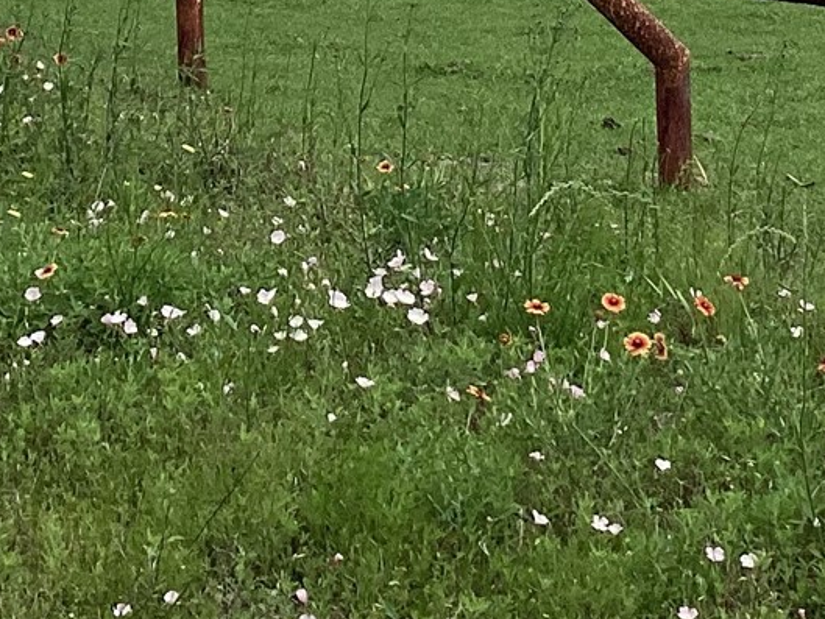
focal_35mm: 120
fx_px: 2861
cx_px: 491
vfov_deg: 11.7
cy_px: -396
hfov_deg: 16.4
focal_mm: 3.3
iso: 25
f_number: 2.4
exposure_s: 1/1852
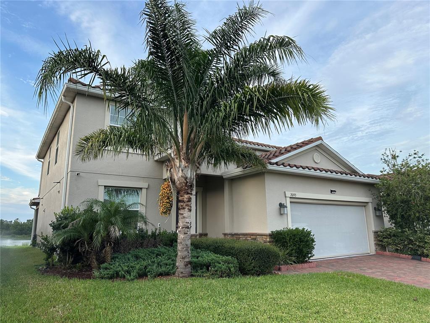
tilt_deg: +12.2
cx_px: 215
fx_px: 298
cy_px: 162
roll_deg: +0.4
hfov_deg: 71.6
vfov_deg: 56.8
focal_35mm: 24
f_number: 1.78
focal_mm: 6.86
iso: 80
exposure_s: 1/989
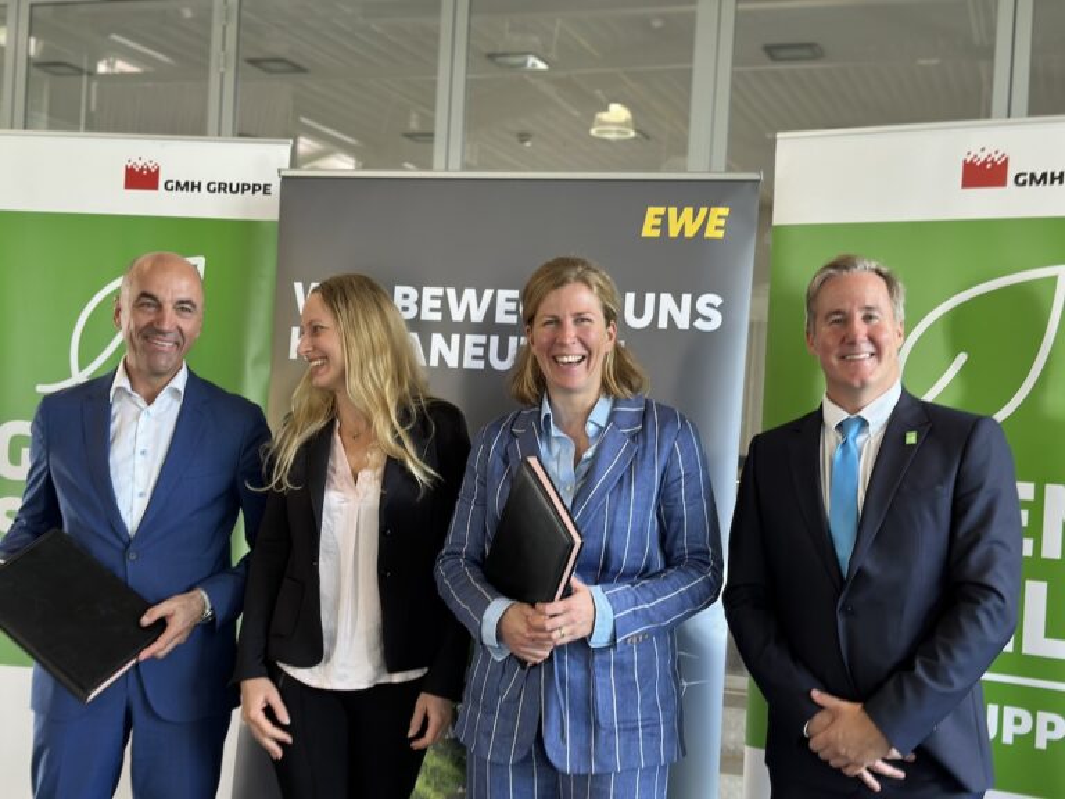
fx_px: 1477
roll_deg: -3.8
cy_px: 400
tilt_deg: +1.7
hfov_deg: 39.7
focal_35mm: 48
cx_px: 532
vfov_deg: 30.3
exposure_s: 1/60
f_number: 1.78
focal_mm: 6.86
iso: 160
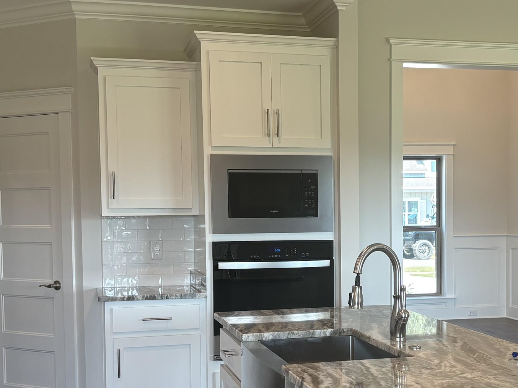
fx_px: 883
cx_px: 364
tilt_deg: -2.5
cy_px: 238
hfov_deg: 32.3
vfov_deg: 24.8
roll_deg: +0.1
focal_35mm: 59
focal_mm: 5.96
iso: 50
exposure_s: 1/120
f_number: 1.6
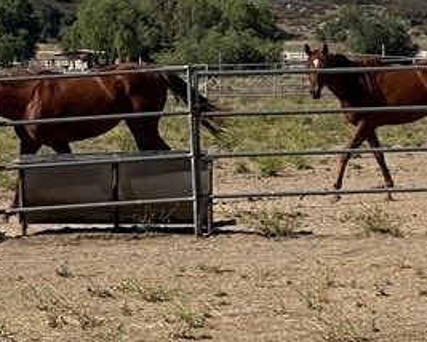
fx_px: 3642
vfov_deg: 5.4
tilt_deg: -2.0
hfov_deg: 6.7
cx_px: 336
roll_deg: +2.9
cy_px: 406
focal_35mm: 288
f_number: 2.8
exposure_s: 1/1043
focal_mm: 9
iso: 32
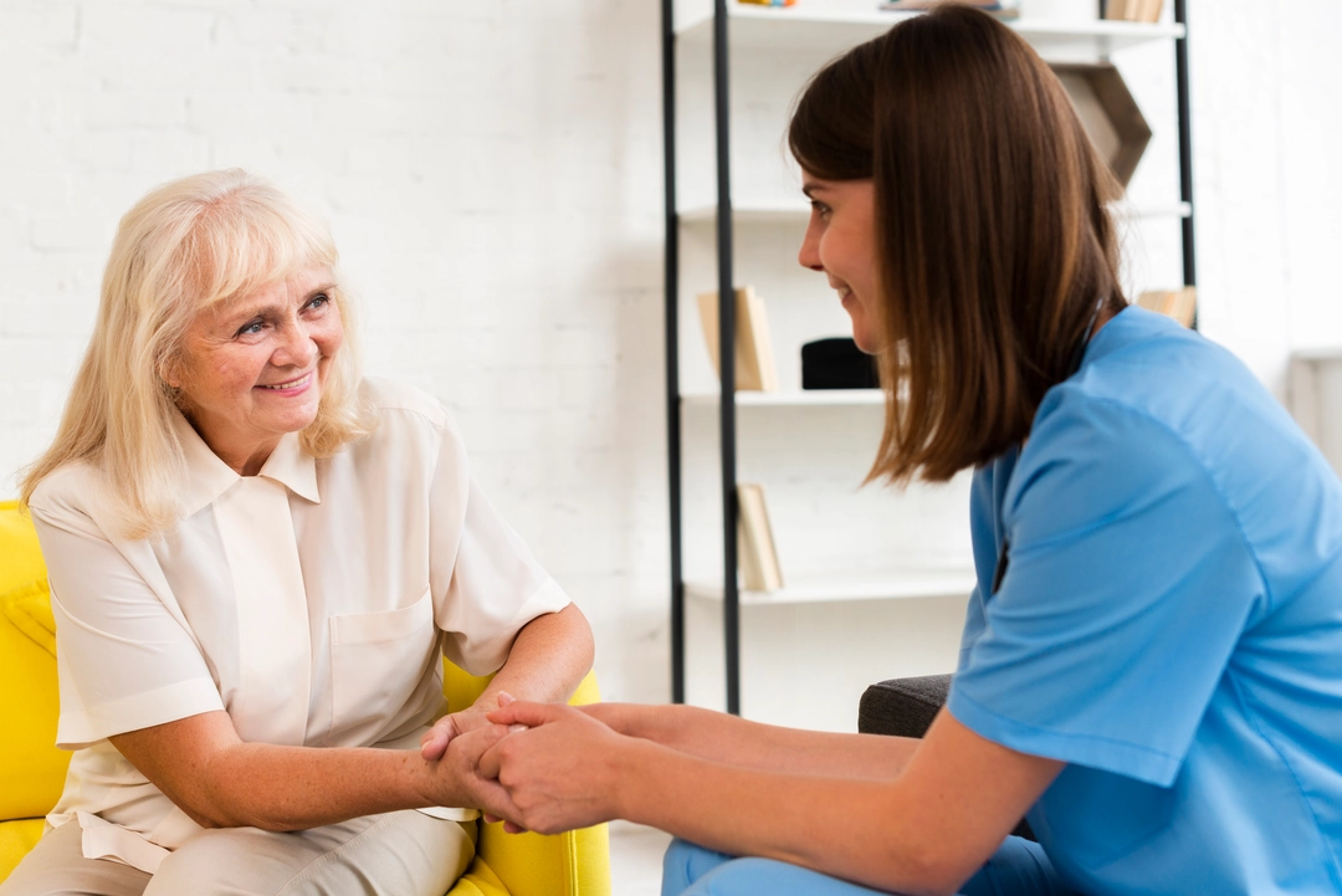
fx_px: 1865
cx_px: 671
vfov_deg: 27.0
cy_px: 448
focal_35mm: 50
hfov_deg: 39.6
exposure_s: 1/160
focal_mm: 50
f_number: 3.5
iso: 250
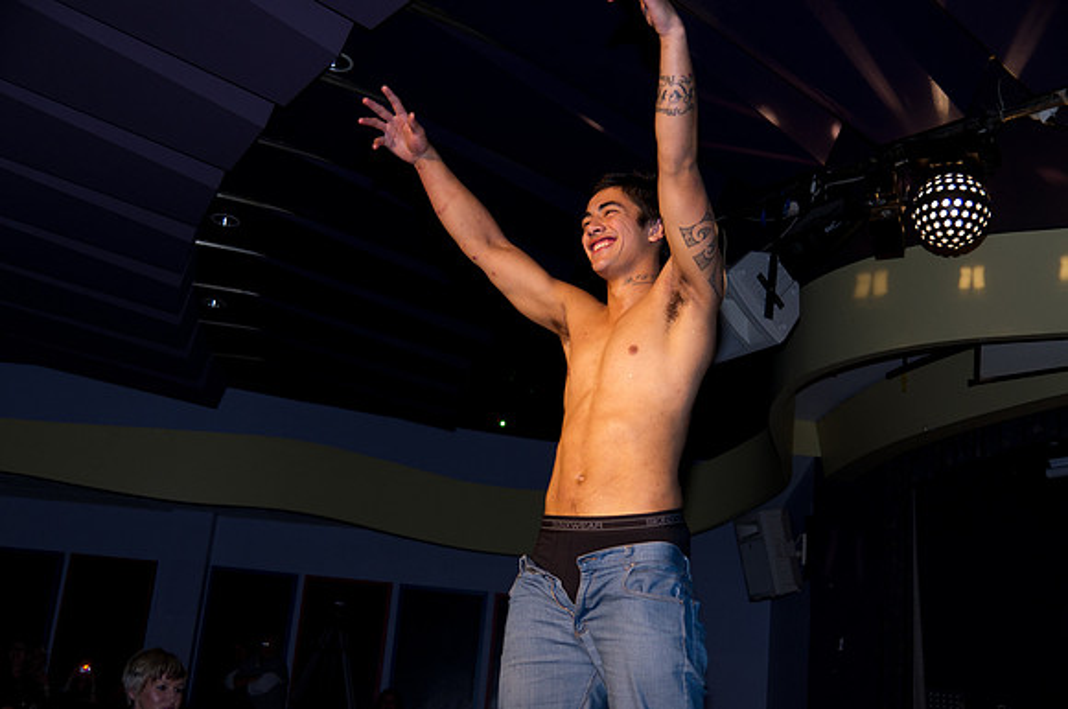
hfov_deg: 46.5
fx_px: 1244
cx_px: 534
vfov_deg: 31.8
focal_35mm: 42
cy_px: 354
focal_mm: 28.13
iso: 400
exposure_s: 1/180
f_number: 2.8
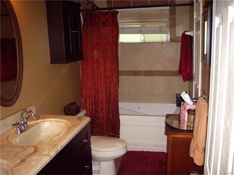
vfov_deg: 37.7
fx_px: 257
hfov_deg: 49.0
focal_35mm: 38
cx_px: 117
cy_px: 88
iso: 200
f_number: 2.7
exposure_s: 1/40
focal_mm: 6.2
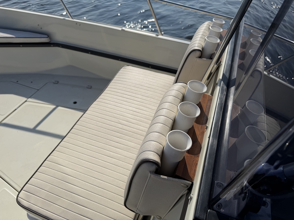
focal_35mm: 24
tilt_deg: -41.4
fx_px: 204
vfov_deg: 56.8
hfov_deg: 71.6
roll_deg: +0.7
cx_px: 147
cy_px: 110
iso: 80
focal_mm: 6.76
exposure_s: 1/11905
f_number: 1.78
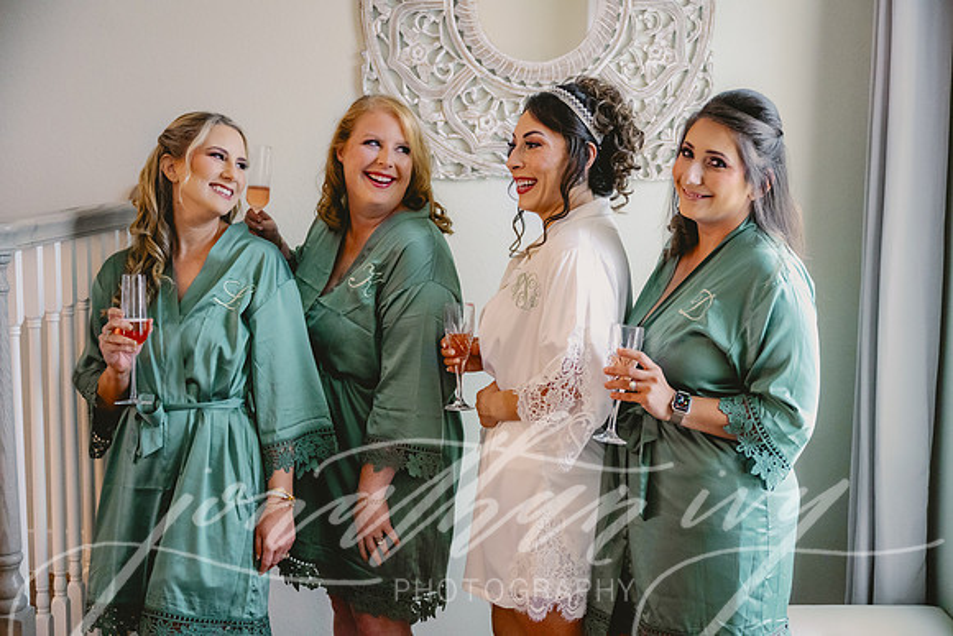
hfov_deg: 41.1
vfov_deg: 28.1
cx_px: 476
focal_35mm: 48
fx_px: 1271
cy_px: 318
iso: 3200
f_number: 2.8
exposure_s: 1/200
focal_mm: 48
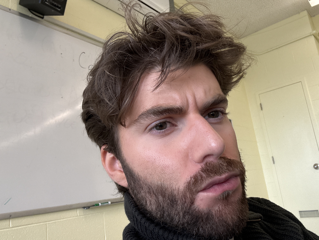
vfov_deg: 46.8
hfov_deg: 60.0
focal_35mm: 30
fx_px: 276
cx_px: 160
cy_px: 120
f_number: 1.9
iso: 80
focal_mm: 2.69
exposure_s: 1/64
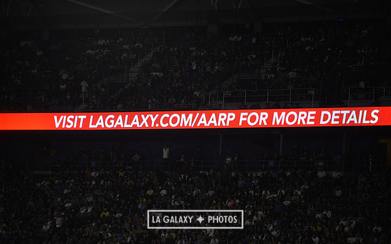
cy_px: 118
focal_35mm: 205
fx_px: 2185
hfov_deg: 10.2
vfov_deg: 6.4
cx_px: 195
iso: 1600
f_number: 2.8
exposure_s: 1/3200
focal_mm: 200
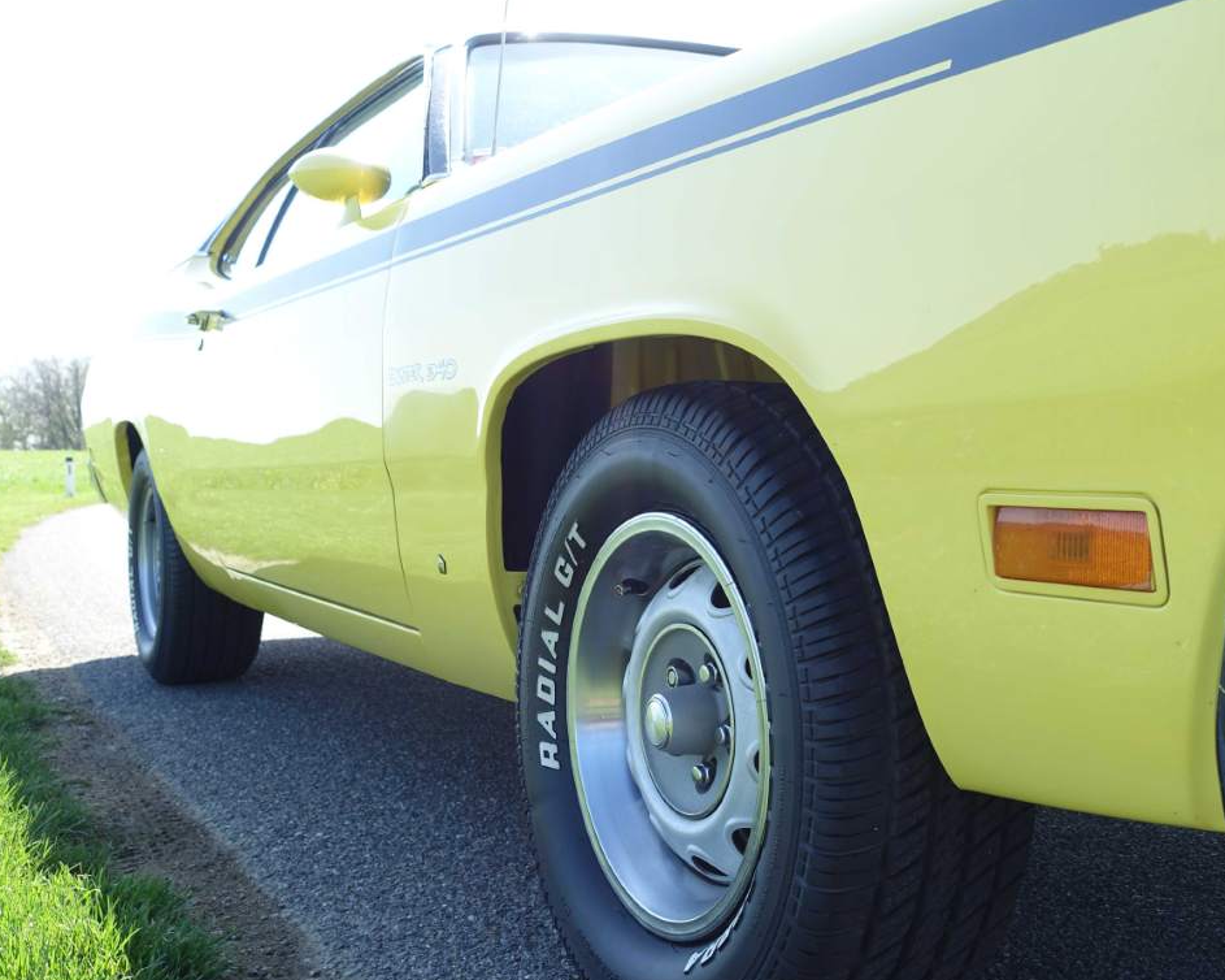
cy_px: 490
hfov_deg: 46.8
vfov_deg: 38.2
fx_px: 1414
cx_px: 631
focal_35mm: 39
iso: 125
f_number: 4
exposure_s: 1/250
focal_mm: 12.48
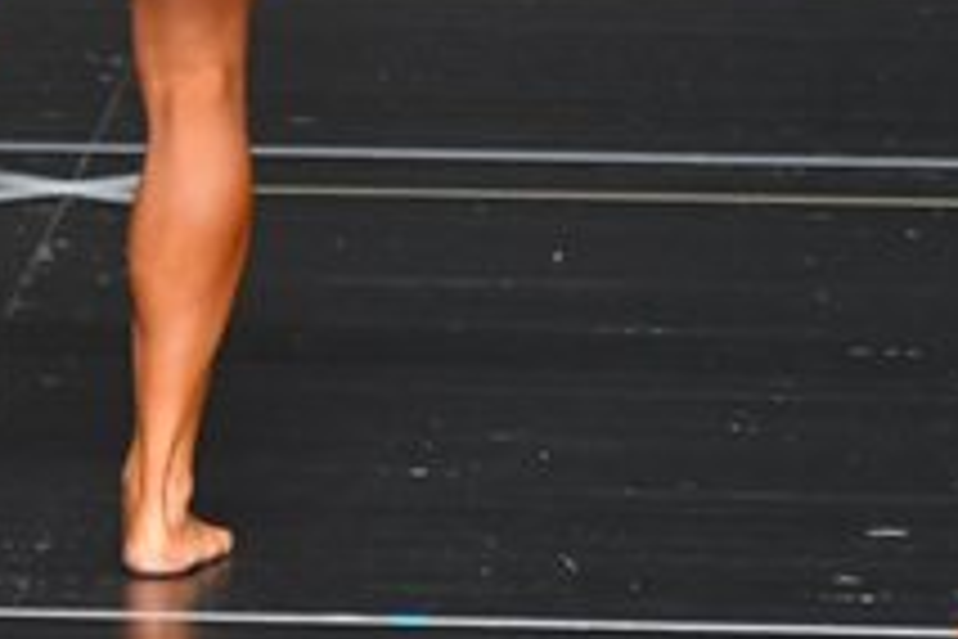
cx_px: 101
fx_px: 30467
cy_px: -414
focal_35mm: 1145
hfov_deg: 1.8
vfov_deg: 1.2
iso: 2500
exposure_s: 1/400
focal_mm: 210
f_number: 5.6
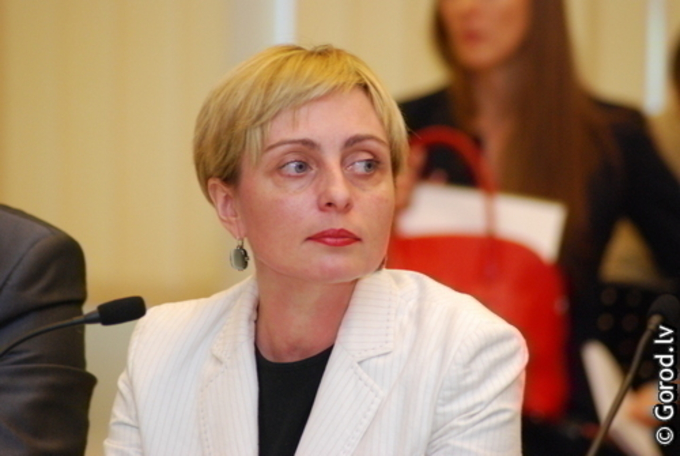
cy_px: 228
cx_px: 340
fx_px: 5108
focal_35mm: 270
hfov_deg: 7.6
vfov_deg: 5.1
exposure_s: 1/125
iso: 1250
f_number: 4.8
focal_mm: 180
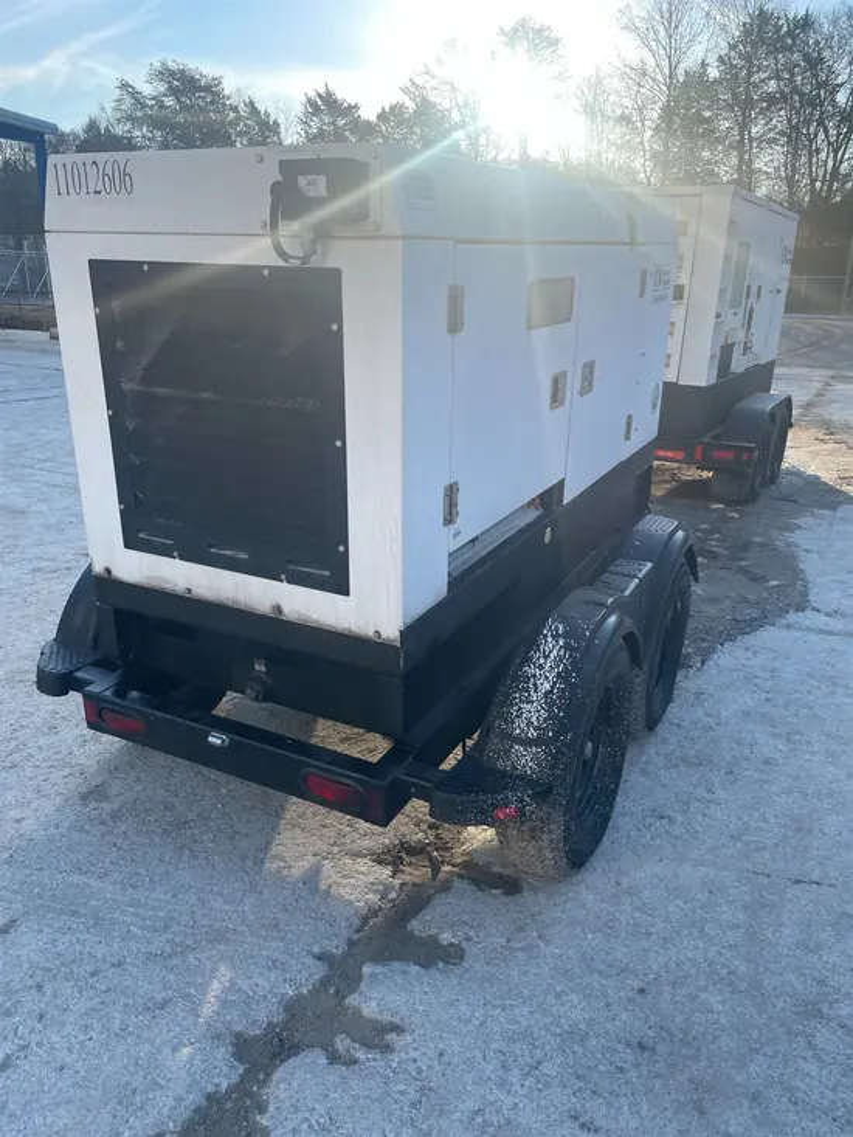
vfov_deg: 67.3
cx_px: 426
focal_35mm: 26
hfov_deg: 53.1
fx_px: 854
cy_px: 568
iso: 32
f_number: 1.6
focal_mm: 4.2
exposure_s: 1/888
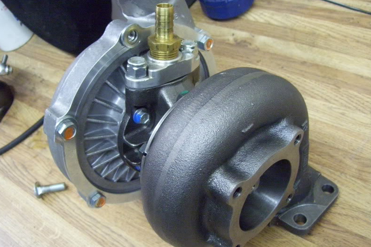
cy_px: 123
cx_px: 184
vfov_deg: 35.1
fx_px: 392
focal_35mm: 38
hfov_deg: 50.7
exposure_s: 1/60
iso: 800
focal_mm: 6
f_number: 2.7
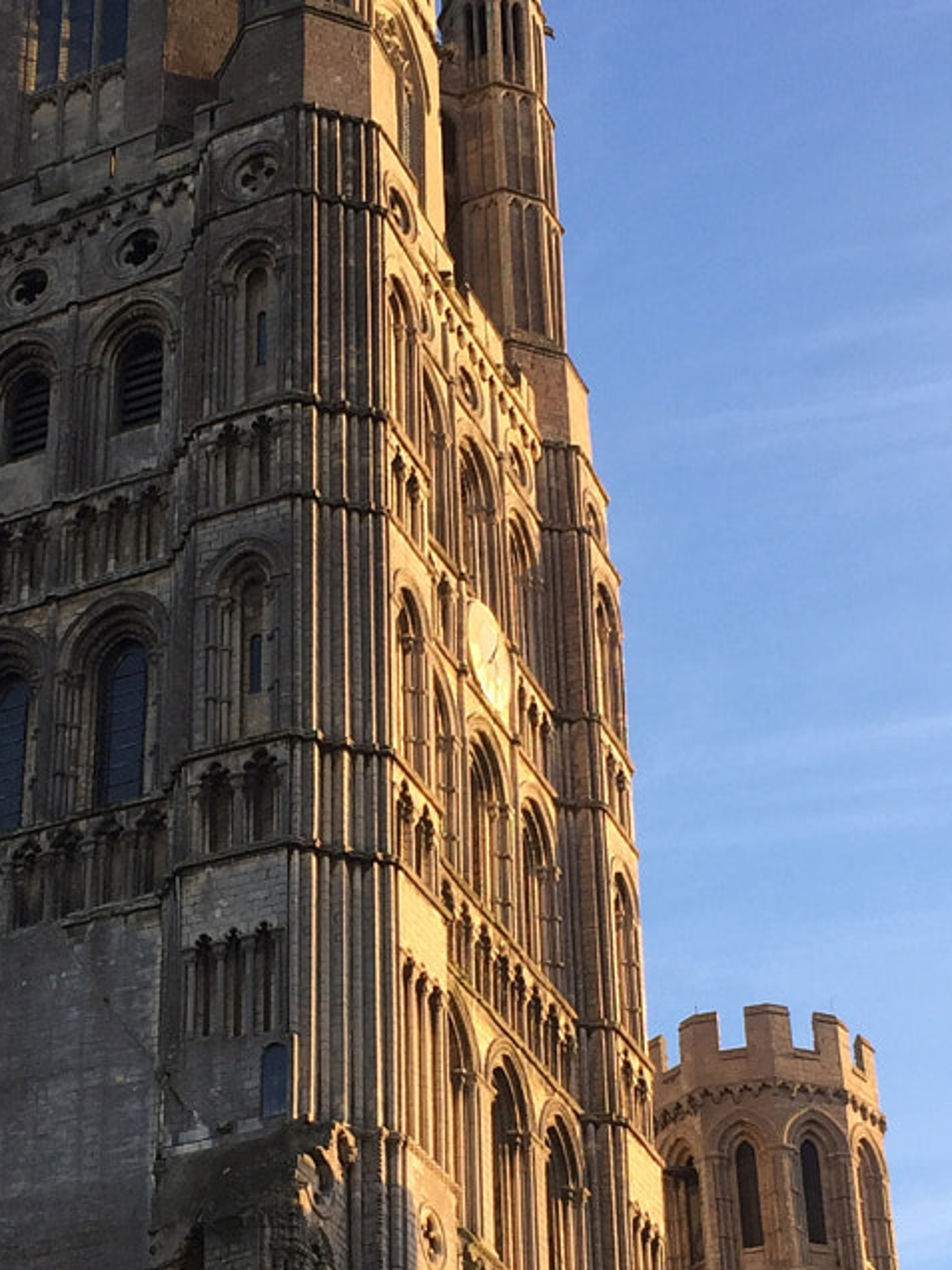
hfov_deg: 20.1
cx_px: 295
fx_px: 2677
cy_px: 863
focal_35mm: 73
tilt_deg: +30.8
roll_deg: +0.4
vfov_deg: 26.5
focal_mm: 4.15
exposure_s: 1/377
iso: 32
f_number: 2.2
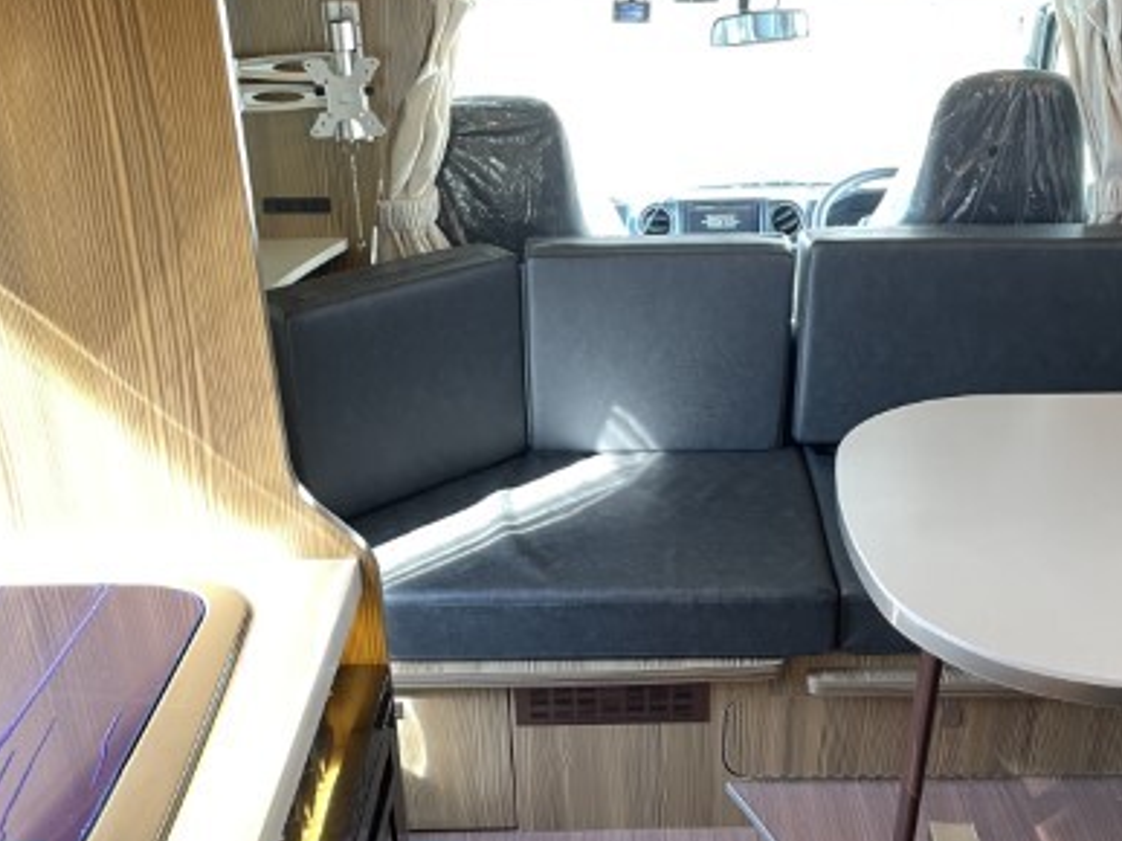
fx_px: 1393
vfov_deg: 33.1
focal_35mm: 43
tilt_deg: -29.1
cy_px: 609
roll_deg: +0.7
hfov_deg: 43.8
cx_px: 629
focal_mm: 4.2
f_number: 1.6
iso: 250
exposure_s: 1/60
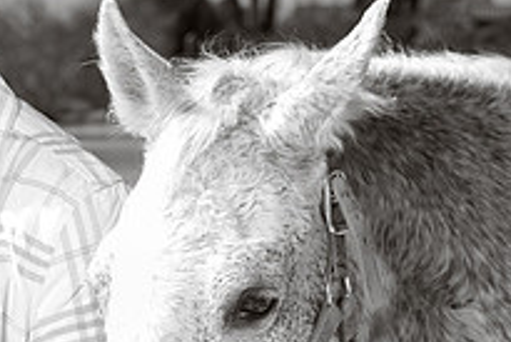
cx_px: -92
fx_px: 2812
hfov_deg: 10.2
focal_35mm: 198
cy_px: 211
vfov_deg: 6.9
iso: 50
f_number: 5.6
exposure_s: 1/250
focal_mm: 70
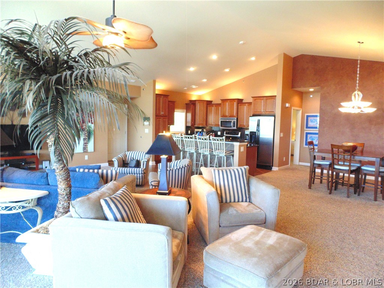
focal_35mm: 22
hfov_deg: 76.4
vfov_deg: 61.1
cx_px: 192
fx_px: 244
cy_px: 144
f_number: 3.1
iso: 250
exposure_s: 1/30
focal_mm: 4
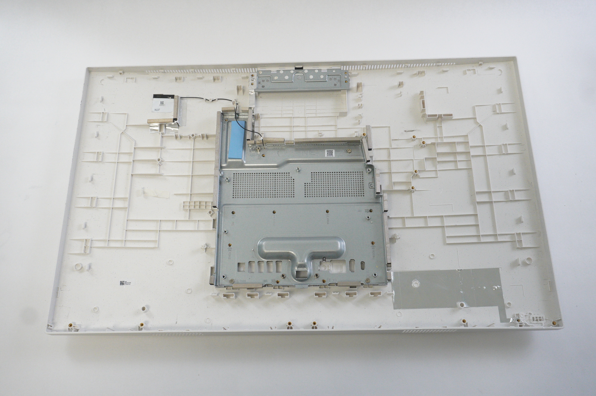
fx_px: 496
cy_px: 198
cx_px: 298
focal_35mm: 30
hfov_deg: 62.0
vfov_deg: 43.5
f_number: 5.6
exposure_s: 1/125
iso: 2000
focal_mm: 20
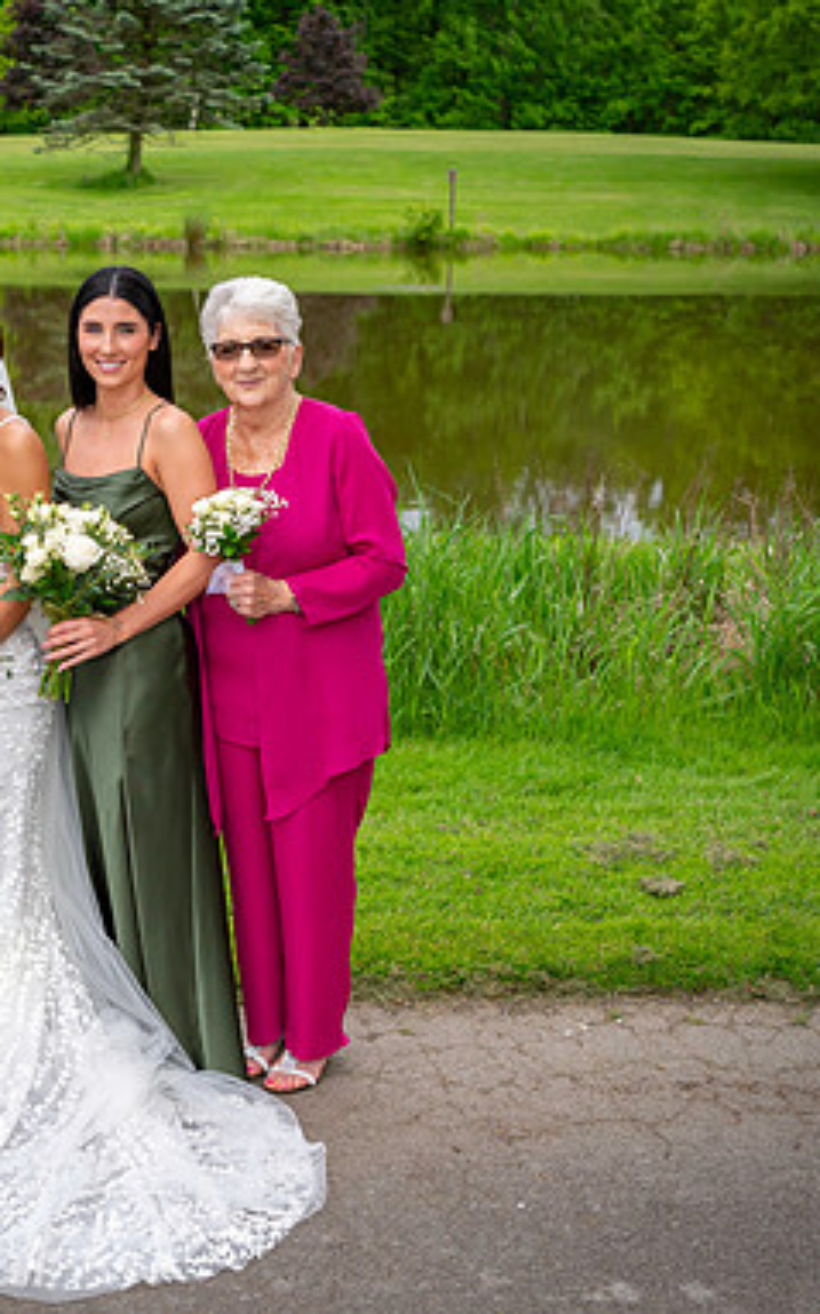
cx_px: 116
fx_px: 1897
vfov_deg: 38.2
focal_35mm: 53
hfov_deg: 23.9
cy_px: 601
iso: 640
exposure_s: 1/3200
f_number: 3.2
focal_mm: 29
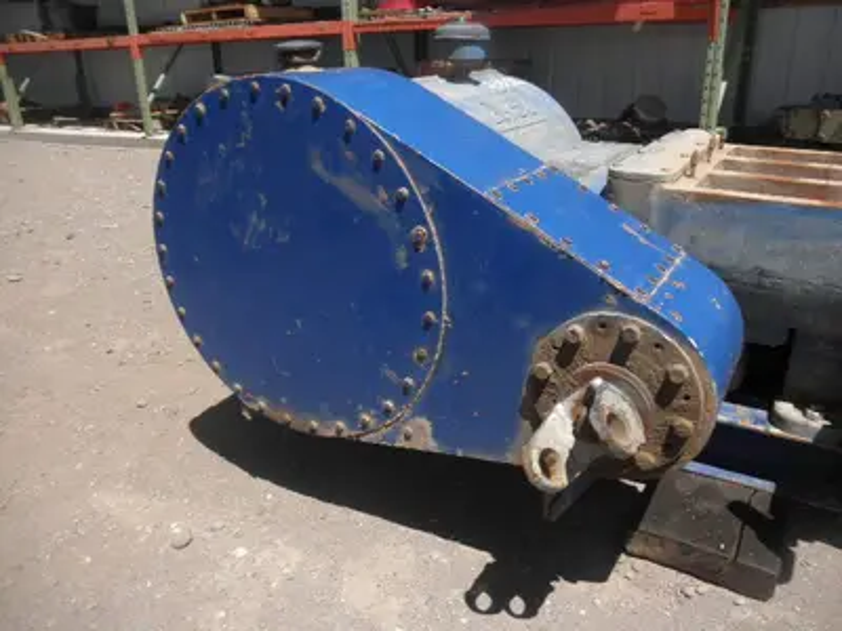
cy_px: 316
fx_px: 681
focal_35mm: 28
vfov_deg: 49.7
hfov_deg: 63.4
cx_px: 421
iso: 64
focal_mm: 5
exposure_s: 1/125
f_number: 8.5
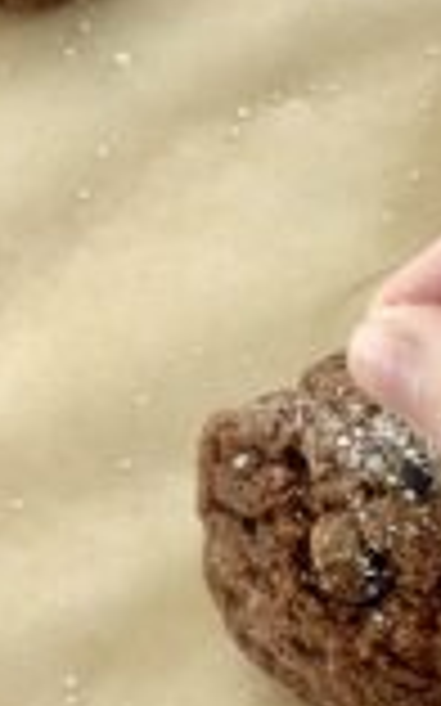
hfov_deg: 8.1
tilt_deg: -56.8
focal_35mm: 162
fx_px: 3118
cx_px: 2
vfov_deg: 12.9
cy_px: 135
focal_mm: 6.86
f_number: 1.78
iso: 125
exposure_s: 1/121
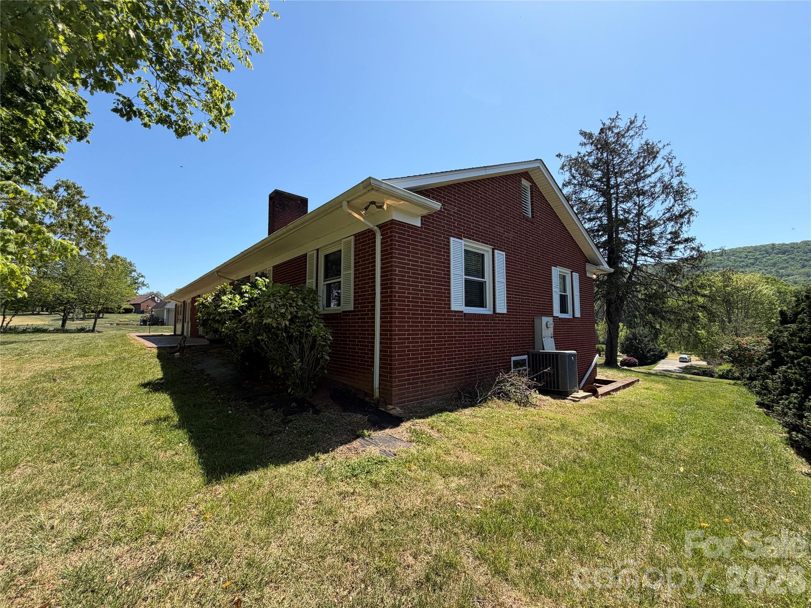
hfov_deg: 102.1
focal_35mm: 14
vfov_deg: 85.7
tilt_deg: +1.6
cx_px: 406
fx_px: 328
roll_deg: +1.3
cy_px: 304
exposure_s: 1/770
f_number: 2.2
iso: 32
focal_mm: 2.22
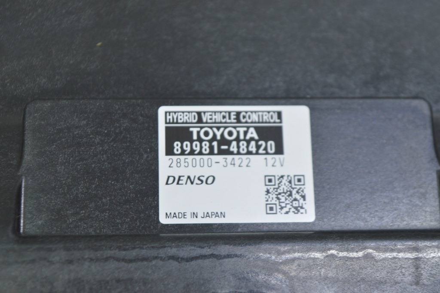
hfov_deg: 24.6
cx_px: 220
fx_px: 1007
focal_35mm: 82
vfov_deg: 16.5
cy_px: 146
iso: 400
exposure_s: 1/20
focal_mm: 55
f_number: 5.6
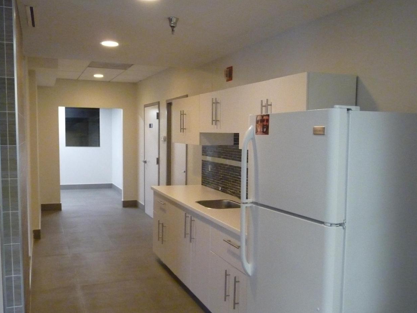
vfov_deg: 38.6
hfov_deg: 50.1
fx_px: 446
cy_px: 181
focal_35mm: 37
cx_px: 212
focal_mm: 5.3
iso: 800
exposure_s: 1/60
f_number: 3.5
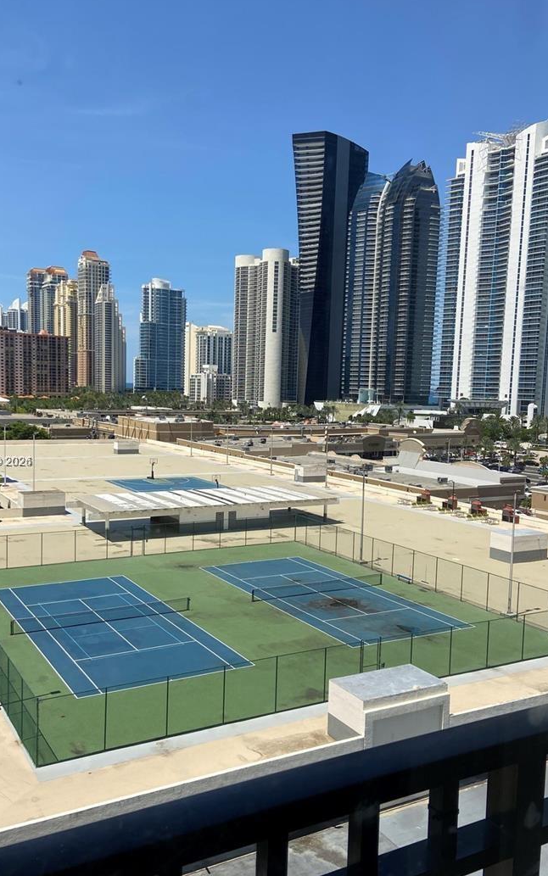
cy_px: 462
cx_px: 256
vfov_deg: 59.6
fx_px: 764
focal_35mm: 32
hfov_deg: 39.4
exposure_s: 1/2066
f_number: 1.8
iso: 32
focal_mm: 4.25
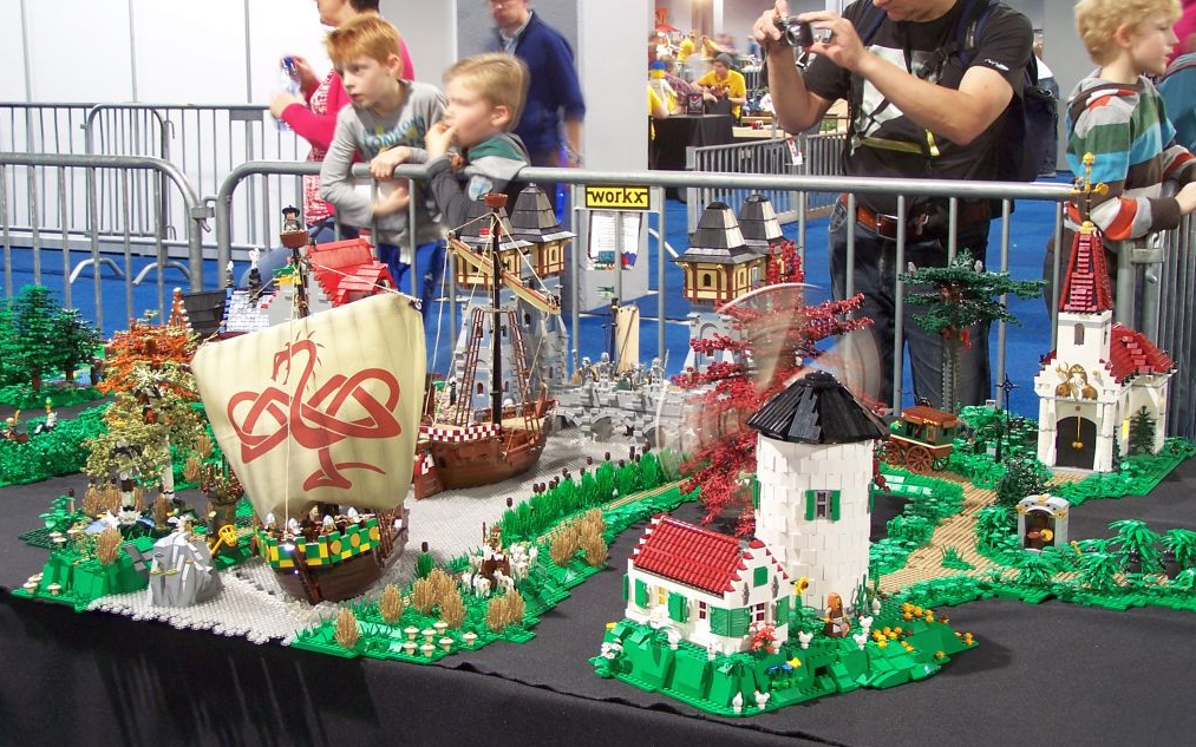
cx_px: 602
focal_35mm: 60
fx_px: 1956
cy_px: 367
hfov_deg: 34.0
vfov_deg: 21.6
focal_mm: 9.3
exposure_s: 1/2
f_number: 3.1
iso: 80
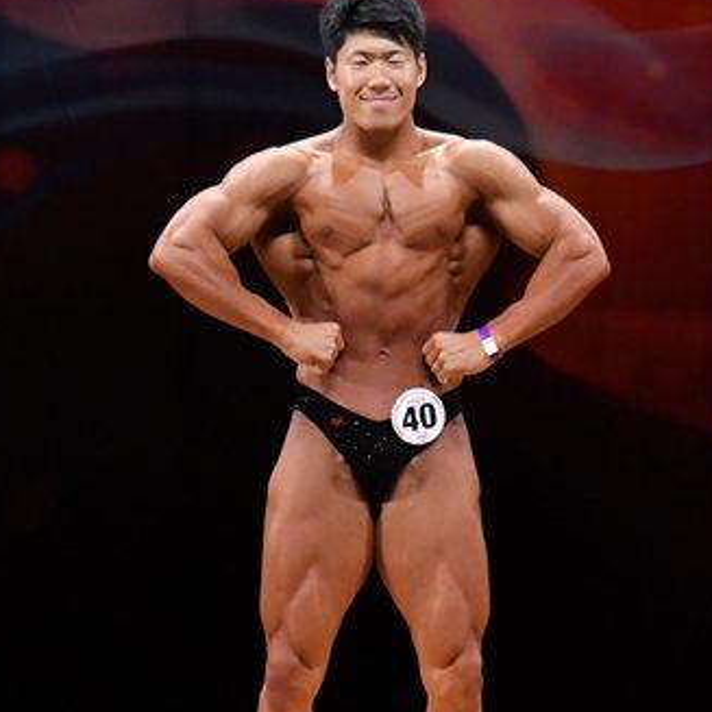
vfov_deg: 3.9
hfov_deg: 3.9
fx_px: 10542
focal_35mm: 453
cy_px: 442
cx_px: 295
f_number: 5.6
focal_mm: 150
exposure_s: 1/400
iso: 4000
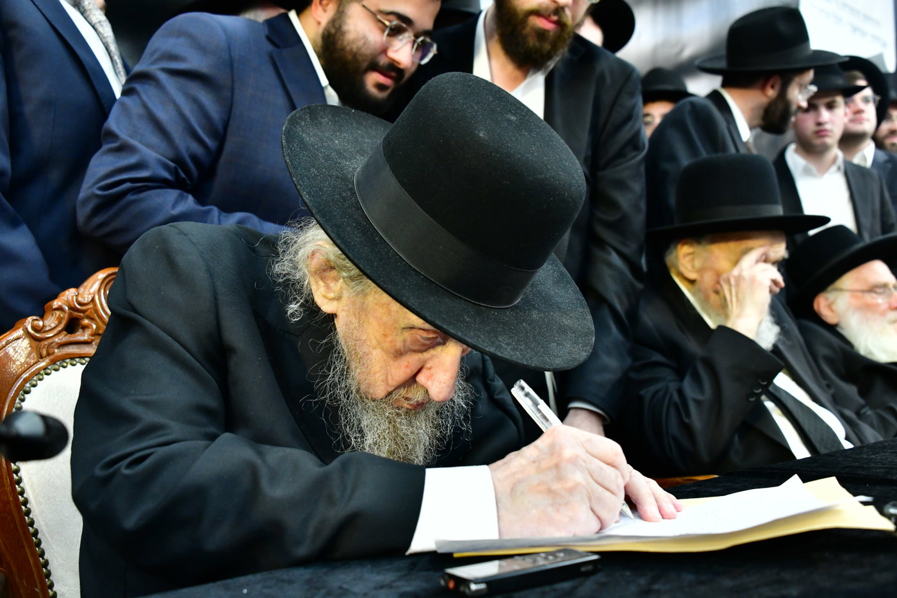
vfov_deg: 36.9
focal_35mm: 36
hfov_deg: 53.1
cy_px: 299
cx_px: 448
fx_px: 897
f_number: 5.6
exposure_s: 1/125
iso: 2500
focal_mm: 36
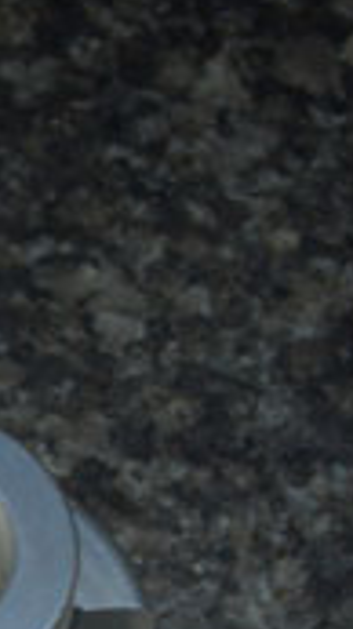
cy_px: 587
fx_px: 2519
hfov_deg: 7.9
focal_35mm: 151
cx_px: -133
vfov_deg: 14.1
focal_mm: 8.2
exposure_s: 1/60
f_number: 3.1
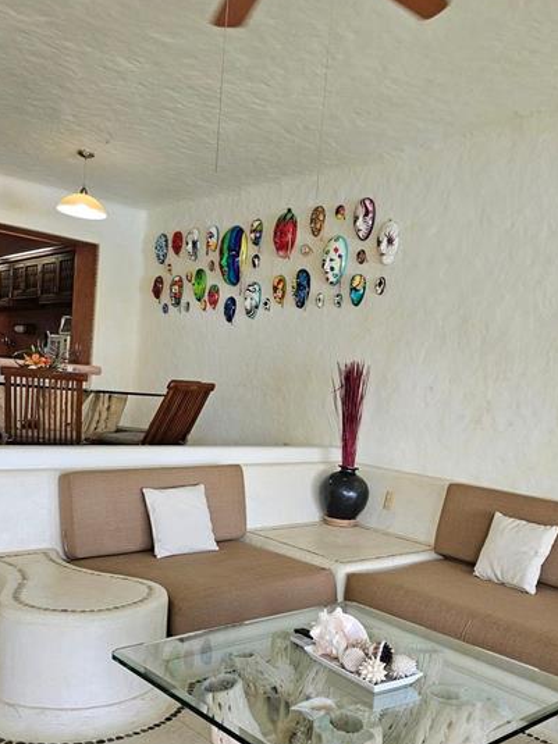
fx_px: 710
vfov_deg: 55.3
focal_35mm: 33
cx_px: 328
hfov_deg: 42.8
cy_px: 409
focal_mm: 6.3
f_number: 1.7
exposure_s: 1/170
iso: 400
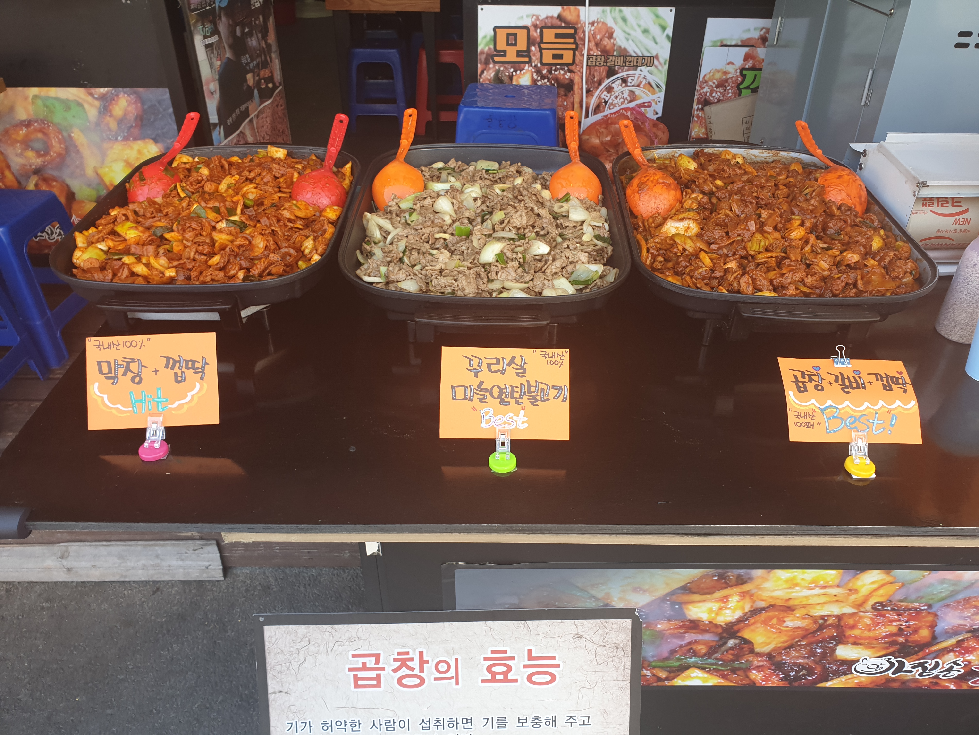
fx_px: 735
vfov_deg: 53.1
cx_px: 490
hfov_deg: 67.3
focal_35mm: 26
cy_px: 368
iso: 50
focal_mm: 4.3
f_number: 2.4
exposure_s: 1/120
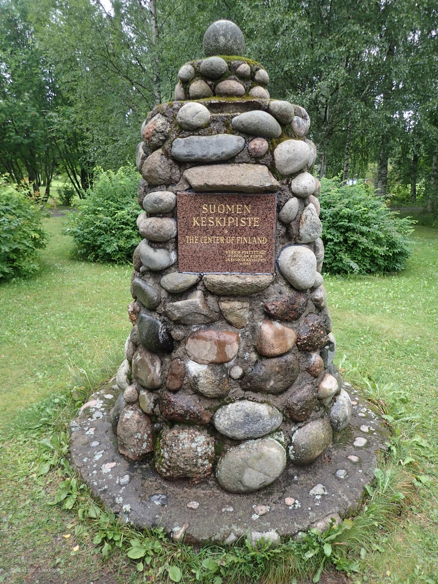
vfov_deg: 69.4
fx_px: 422
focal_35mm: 25
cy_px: 292
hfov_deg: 54.9
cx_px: 219
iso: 125
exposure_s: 1/60
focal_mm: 4.5
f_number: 2
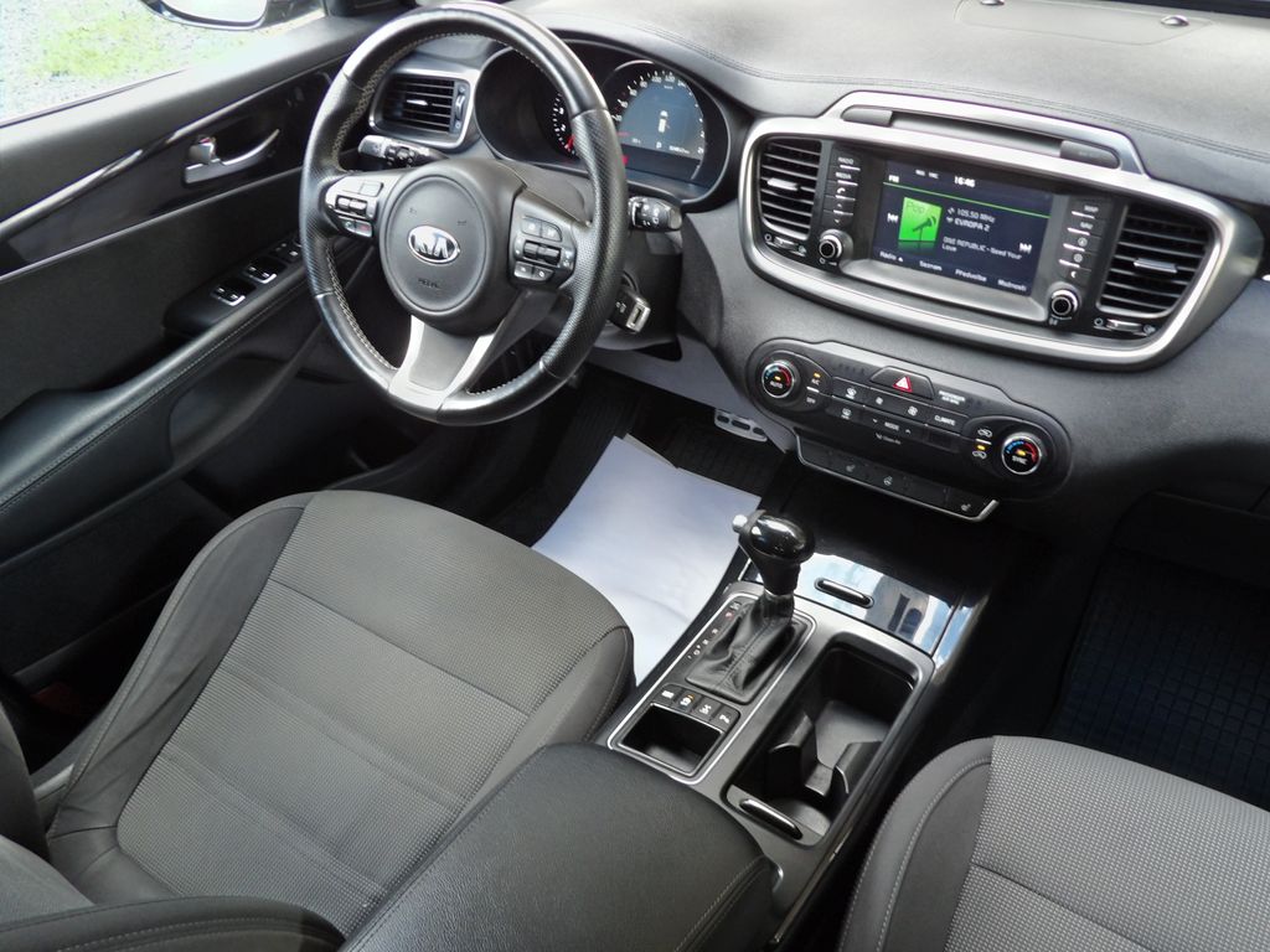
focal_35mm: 28
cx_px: 635
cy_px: 476
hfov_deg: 63.4
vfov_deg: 49.7
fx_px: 1027
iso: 200
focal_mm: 5
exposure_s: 1/11
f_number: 3.4
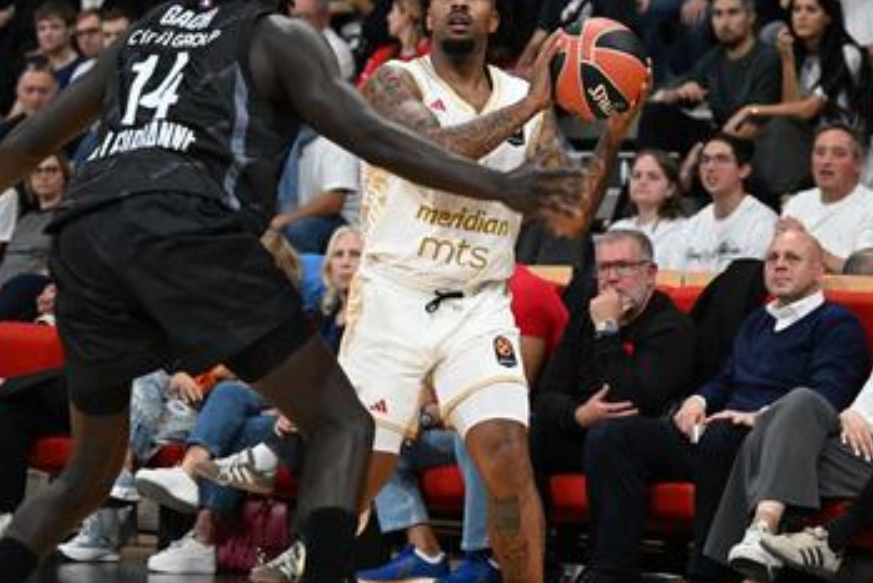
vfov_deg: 6.6
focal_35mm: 208
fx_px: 5046
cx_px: 483
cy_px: 205
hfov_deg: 9.9
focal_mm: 155
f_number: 5.6
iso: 6400
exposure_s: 1/800
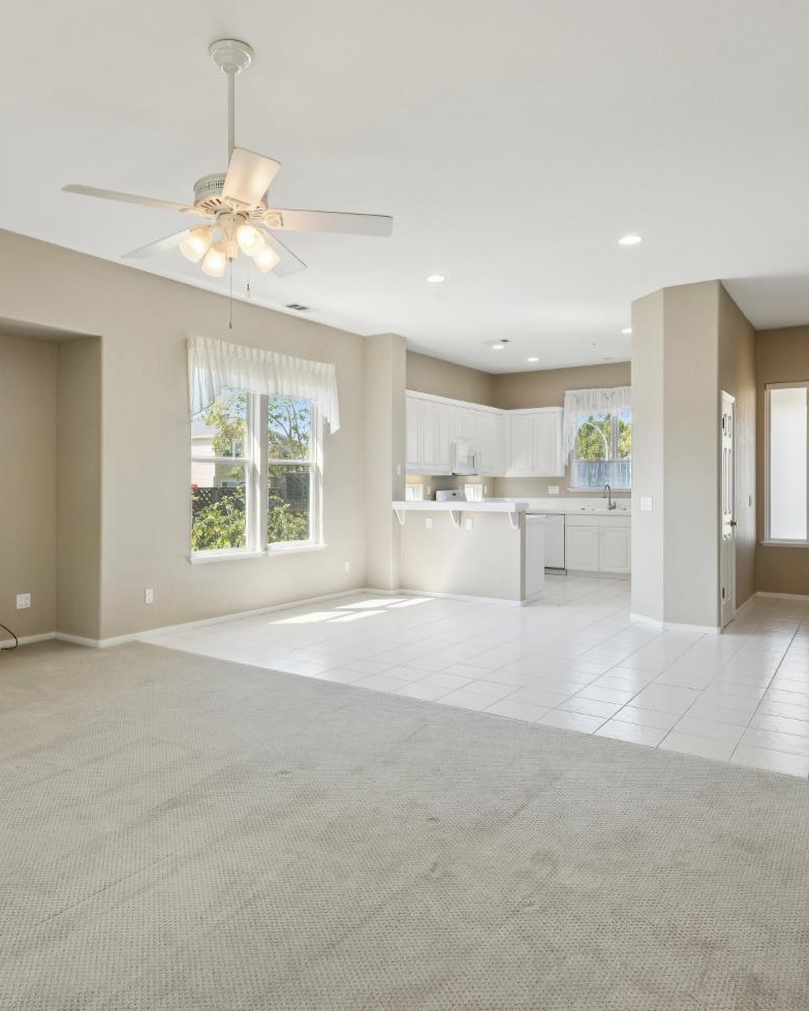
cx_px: 332
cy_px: 497
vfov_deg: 72.6
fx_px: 688
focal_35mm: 23
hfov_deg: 60.5
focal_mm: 16
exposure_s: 1/30
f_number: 9
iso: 250
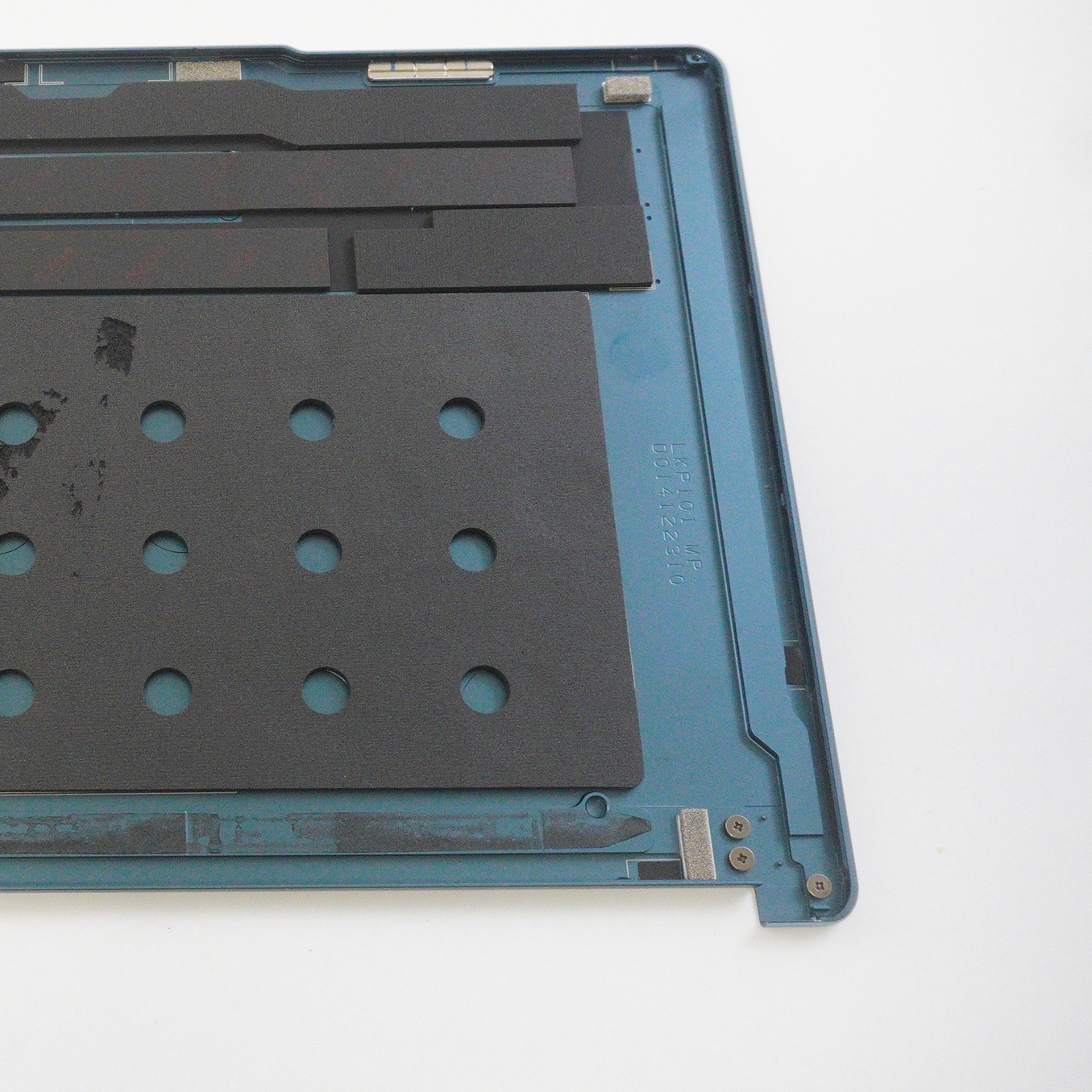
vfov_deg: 36.0
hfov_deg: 34.0
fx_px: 1677
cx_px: 97
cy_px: 505
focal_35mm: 47
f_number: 5.6
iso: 5000
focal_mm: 20
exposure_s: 1/200
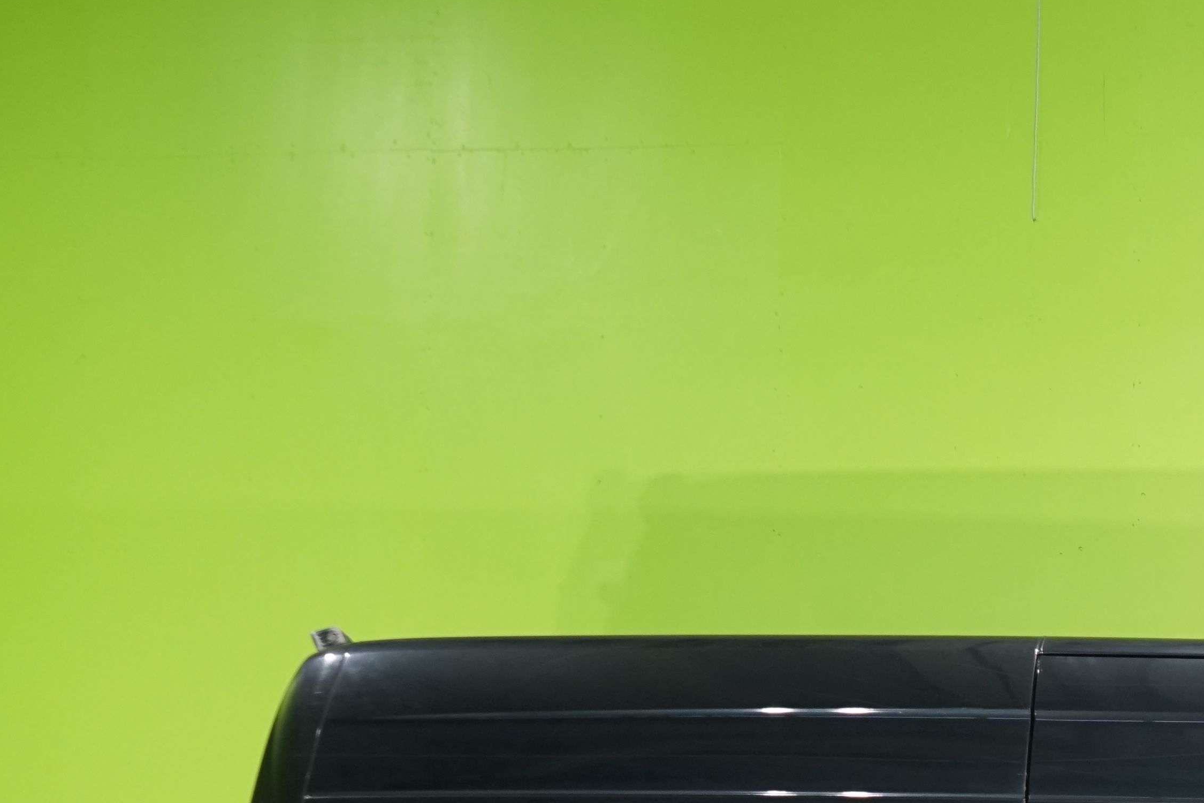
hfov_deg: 23.2
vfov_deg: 16.2
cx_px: 1450
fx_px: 2675
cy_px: 1047
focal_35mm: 80
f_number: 5.6
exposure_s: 1/30
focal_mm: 30
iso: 1250
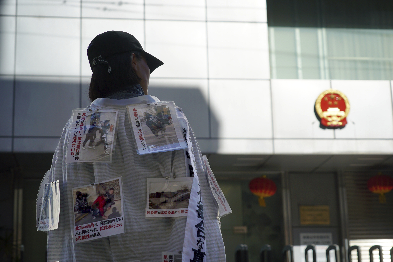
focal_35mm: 65
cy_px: 131
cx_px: 196
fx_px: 710
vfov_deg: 20.9
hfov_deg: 30.9
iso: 125
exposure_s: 1/800
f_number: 5.6
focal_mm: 65
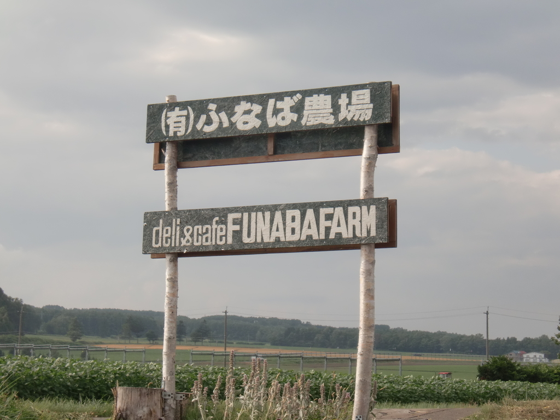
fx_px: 1537
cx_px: 280
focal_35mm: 95
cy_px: 210
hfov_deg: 20.7
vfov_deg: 15.6
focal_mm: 15.81
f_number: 5.4
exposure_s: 1/320
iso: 64
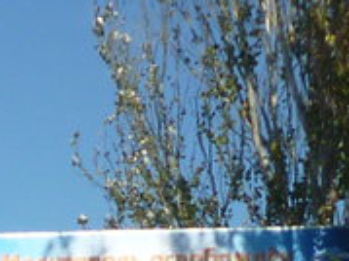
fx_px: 2378
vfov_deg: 5.9
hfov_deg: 8.2
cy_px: 713
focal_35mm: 236
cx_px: -152
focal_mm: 5.5
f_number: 8
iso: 80
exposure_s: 1/250
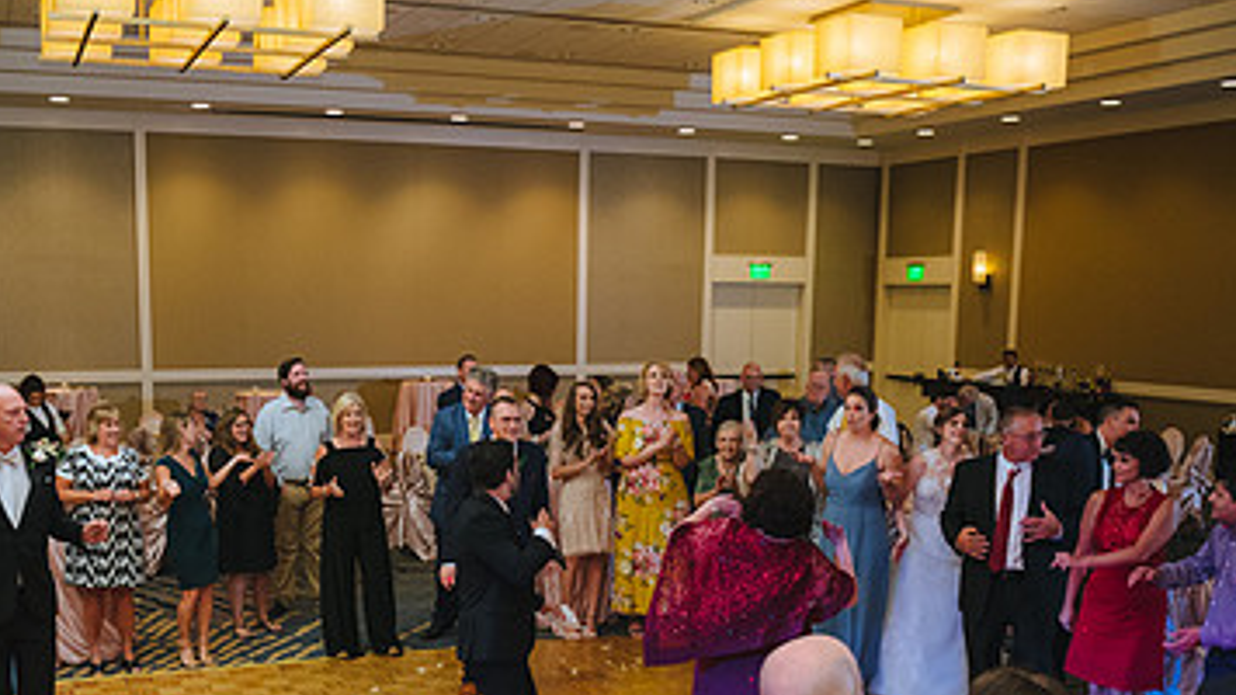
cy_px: 533
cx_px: 465
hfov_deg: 48.9
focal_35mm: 41
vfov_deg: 28.5
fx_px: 1343
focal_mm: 24
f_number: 2.8
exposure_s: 1/80
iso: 1250
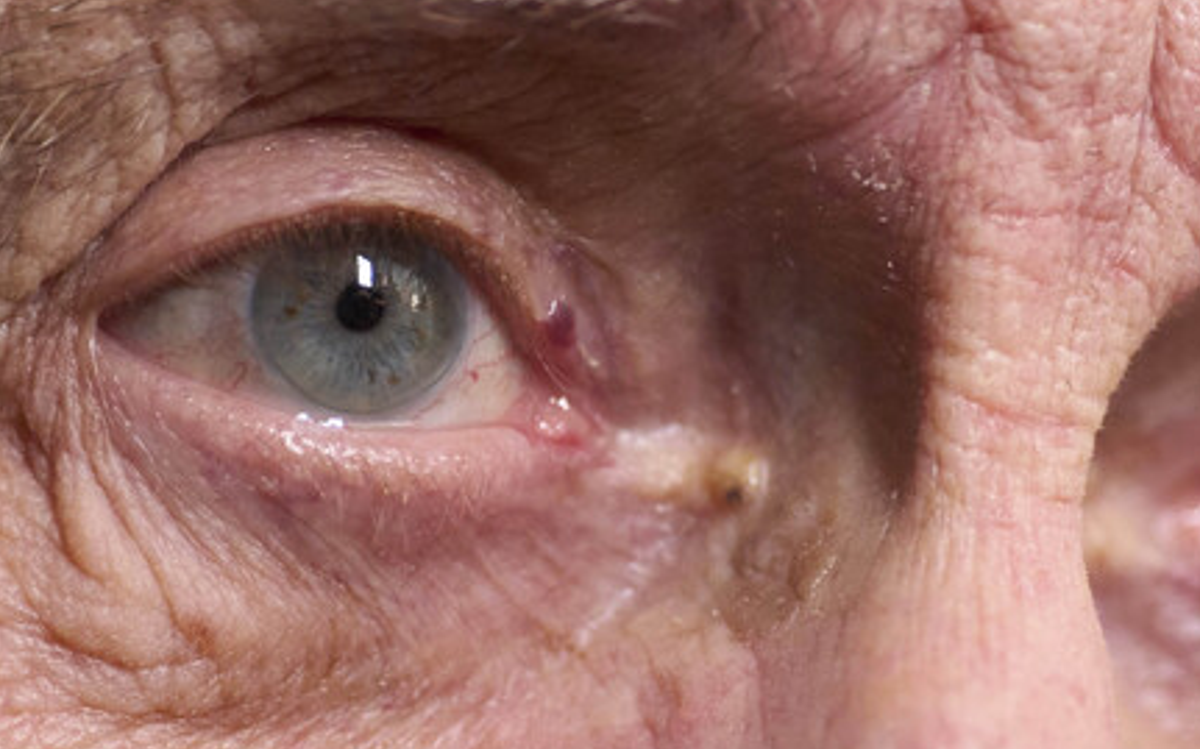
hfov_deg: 2.8
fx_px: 24747
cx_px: 482
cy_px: 867
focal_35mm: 757
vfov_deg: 1.7
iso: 1600
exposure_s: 1/250
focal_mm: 200
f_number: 2.8
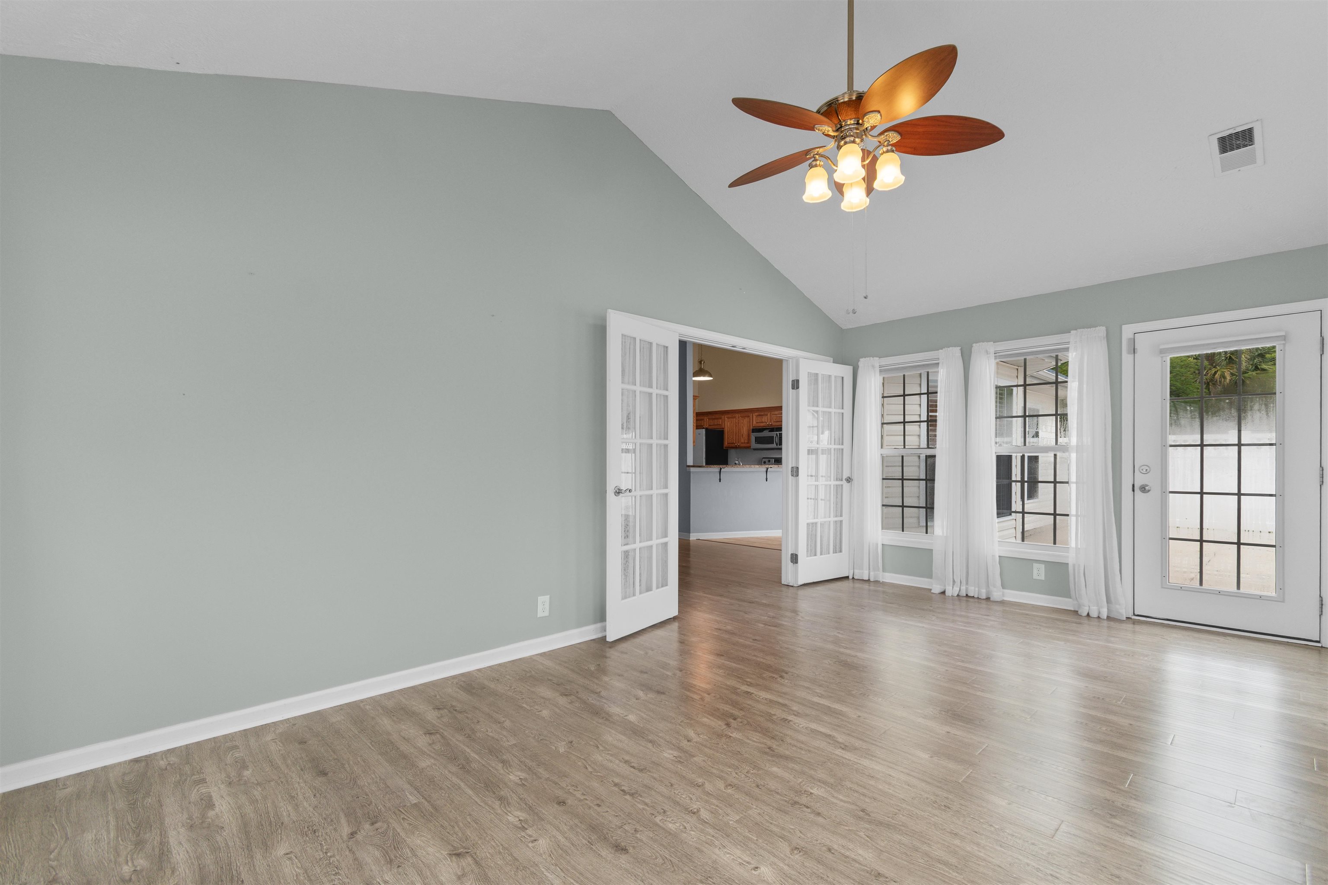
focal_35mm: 15
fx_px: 553
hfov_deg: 100.4
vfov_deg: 77.3
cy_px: 442
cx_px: 664
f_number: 4.5
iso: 100
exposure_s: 1/20
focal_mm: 10
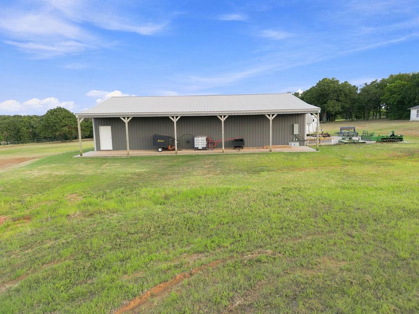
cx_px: 210
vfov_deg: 56.8
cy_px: 157
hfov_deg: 71.6
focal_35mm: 24
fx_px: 291
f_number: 1.7
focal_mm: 6.7
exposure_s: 1/80
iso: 100
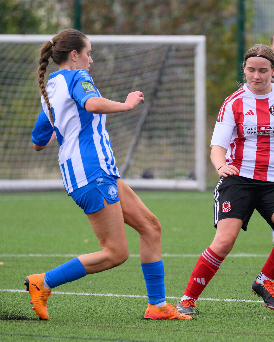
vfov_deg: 3.0
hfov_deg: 2.4
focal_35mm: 649
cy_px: 191
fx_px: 6579
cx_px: 241
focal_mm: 290
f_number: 5.3
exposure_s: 1/1250
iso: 1000
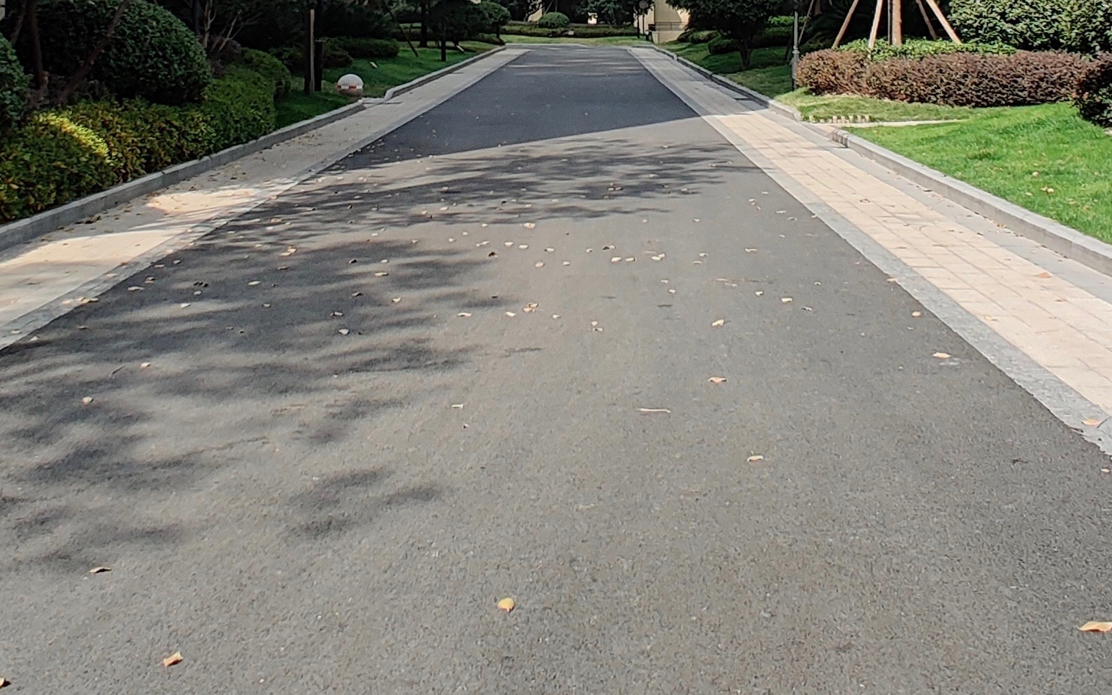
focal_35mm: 41
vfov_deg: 27.4
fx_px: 1242
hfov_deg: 48.2
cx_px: 526
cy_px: -144
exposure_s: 1/758
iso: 100
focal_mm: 2.25
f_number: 2.2
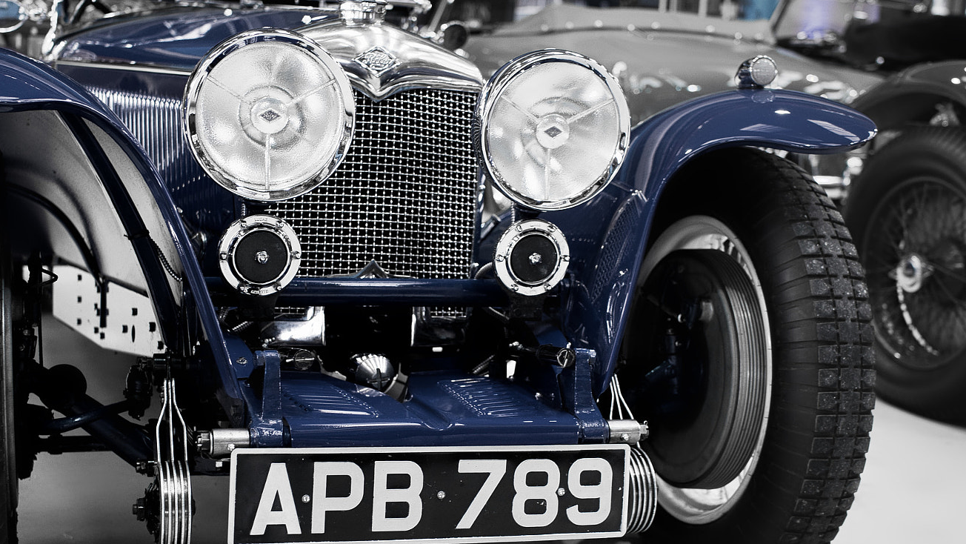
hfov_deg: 45.2
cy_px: 308
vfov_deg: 26.5
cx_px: 390
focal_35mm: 45
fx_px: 1153
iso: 800
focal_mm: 35
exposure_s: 1/40
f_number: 2.8
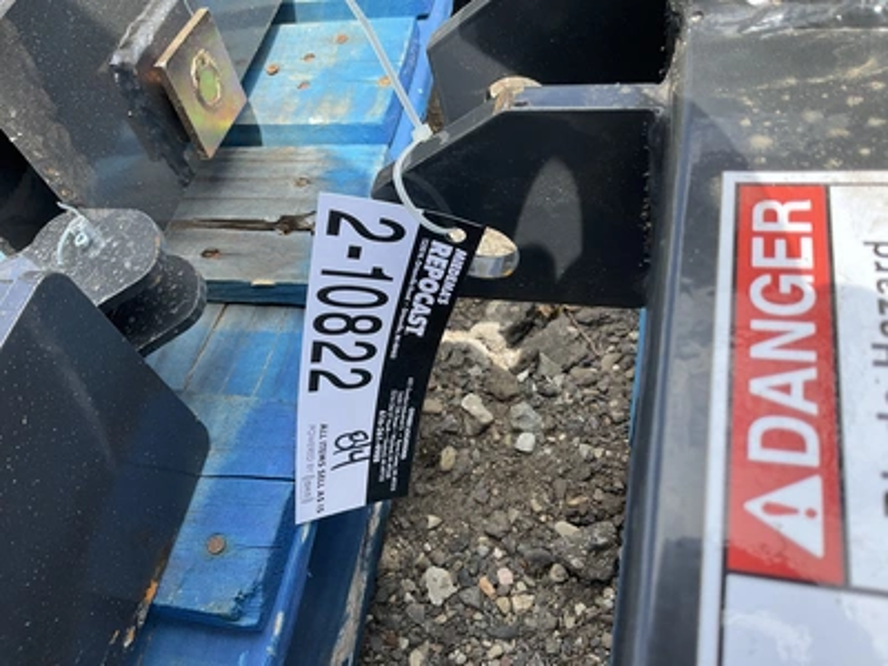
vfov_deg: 48.2
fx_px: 744
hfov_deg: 61.7
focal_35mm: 29
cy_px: 333
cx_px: 444
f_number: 1.8
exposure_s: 1/380
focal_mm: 3
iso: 25
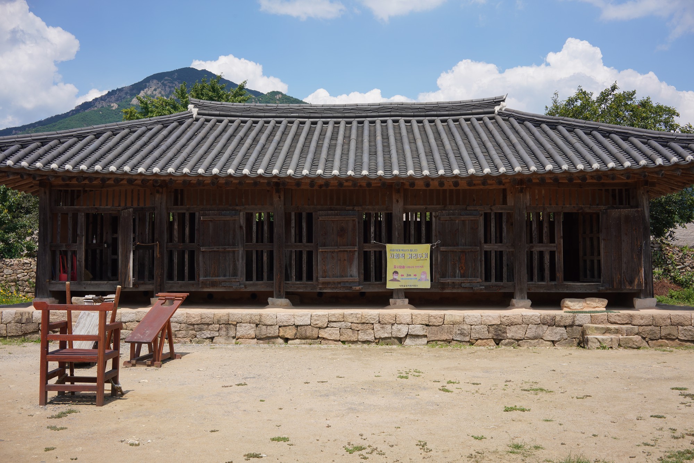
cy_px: 232
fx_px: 675
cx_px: 347
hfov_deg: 54.4
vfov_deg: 37.9
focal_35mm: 35
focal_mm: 35
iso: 100
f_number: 13
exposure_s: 1/100
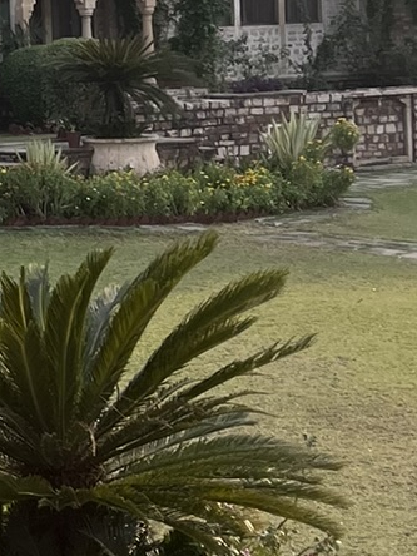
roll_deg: +2.6
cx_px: -492
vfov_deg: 16.1
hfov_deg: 10.9
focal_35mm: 120
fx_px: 1927
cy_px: 15
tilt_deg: -0.9
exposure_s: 1/2410
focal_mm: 5.1
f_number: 1.6
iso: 50
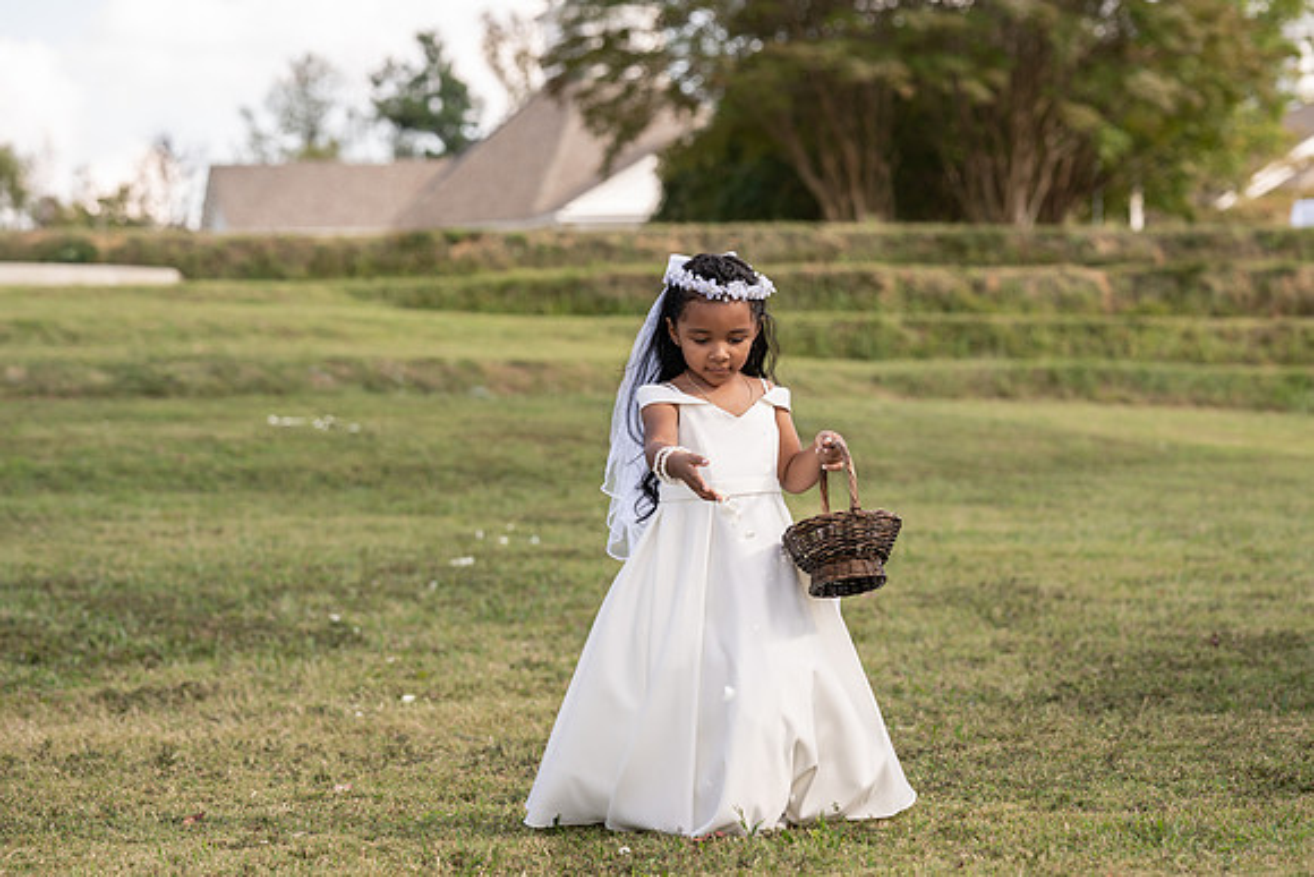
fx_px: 3650
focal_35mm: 100
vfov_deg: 13.7
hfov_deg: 20.4
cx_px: 698
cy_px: 467
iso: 100
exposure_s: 1/250
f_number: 4
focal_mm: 92
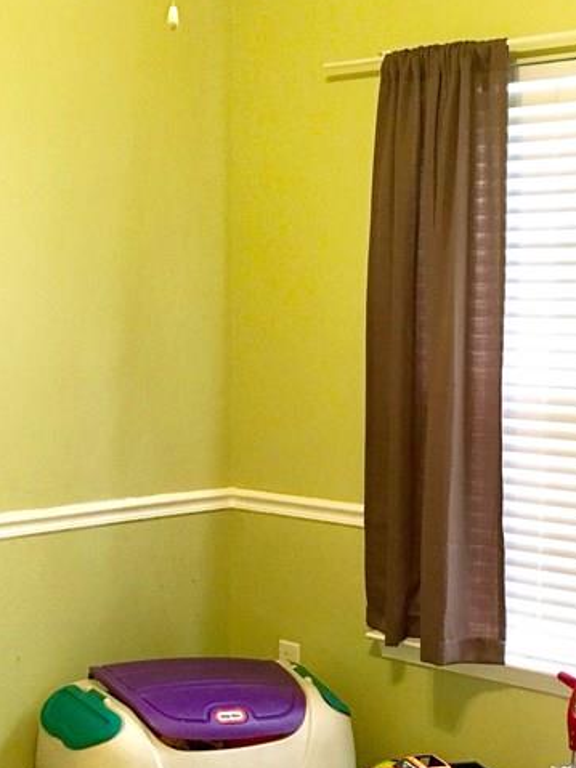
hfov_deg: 23.6
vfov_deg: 30.8
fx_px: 1376
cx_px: 305
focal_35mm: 62
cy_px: 545
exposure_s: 1/30
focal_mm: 4.15
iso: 125
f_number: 2.2
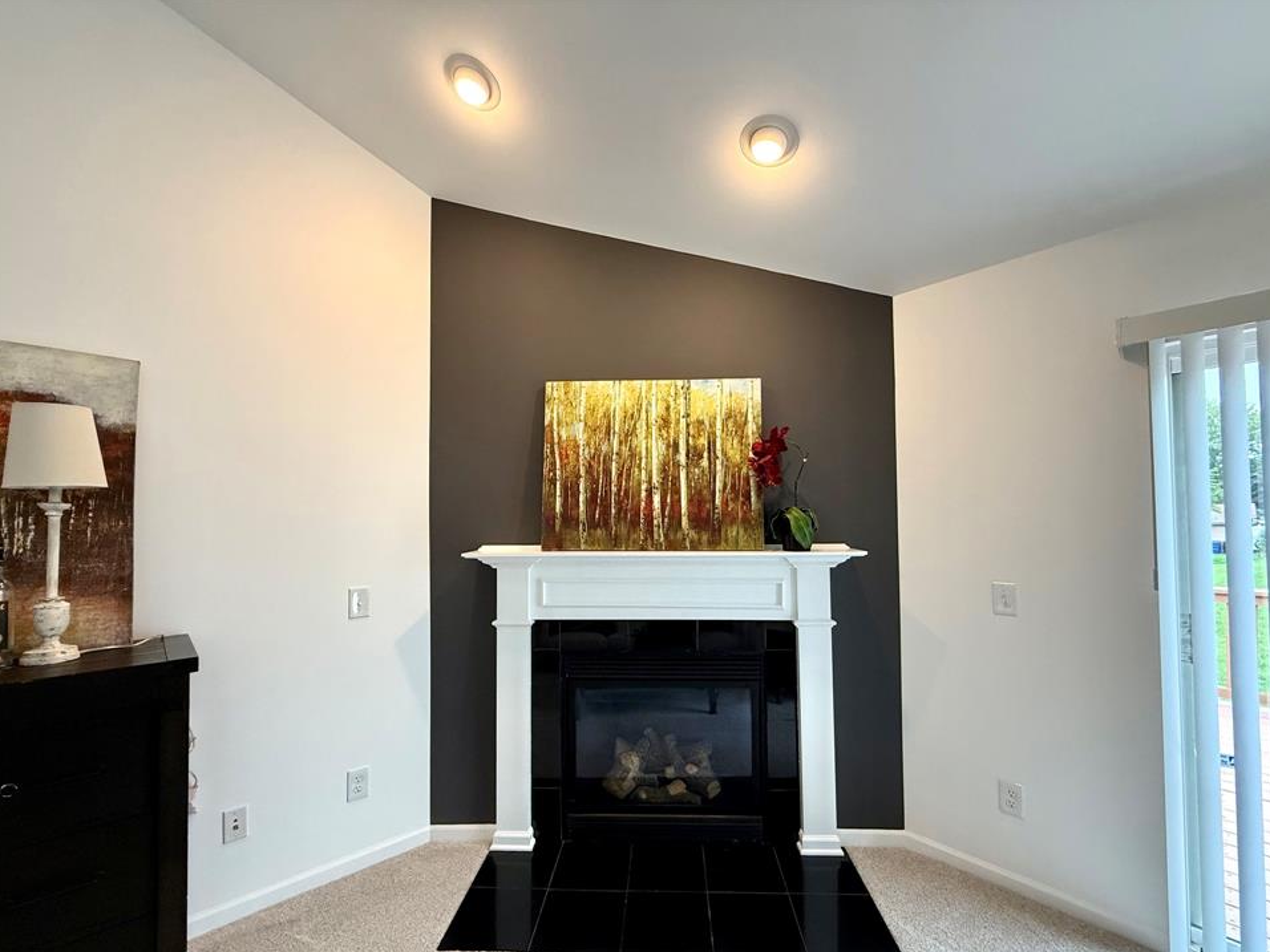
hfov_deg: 98.2
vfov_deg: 81.6
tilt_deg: +1.5
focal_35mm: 15
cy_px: 507
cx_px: 650
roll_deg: +0.4
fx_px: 550
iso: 320
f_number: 2.2
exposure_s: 1/99
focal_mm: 2.22
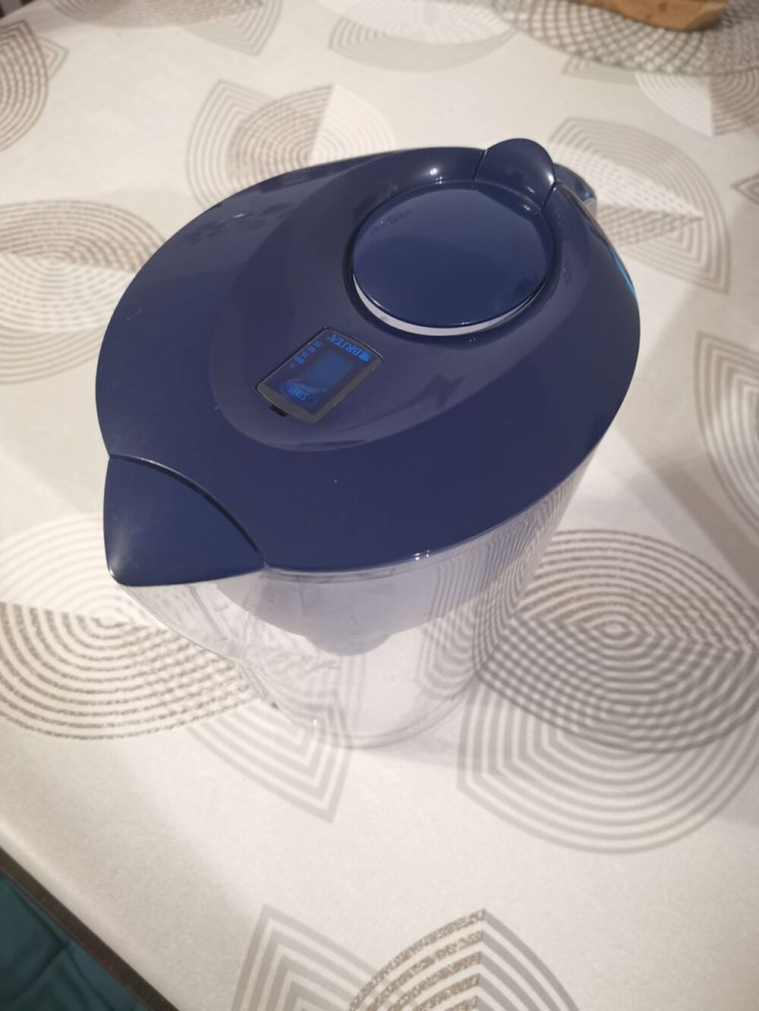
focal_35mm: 27
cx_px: 380
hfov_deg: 51.4
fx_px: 789
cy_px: 506
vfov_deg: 65.3
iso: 1000
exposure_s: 1/25
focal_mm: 5.58
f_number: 1.8
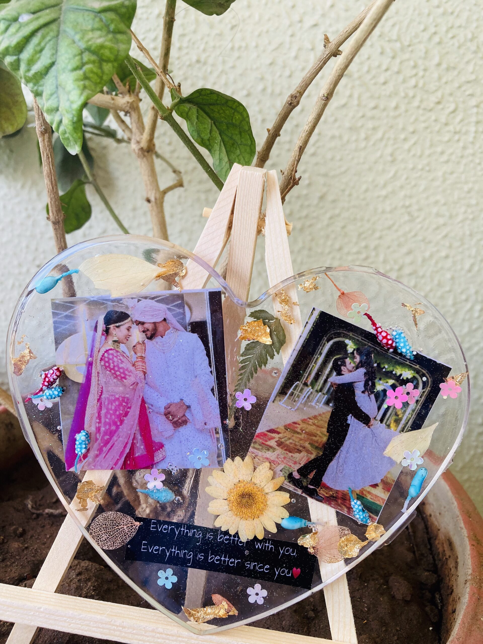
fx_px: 521
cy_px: 322
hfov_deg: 49.7
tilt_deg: -20.7
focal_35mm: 28
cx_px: 242
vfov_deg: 63.4
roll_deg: -4.2
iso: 64
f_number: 1.8
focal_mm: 3.99
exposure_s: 1/121
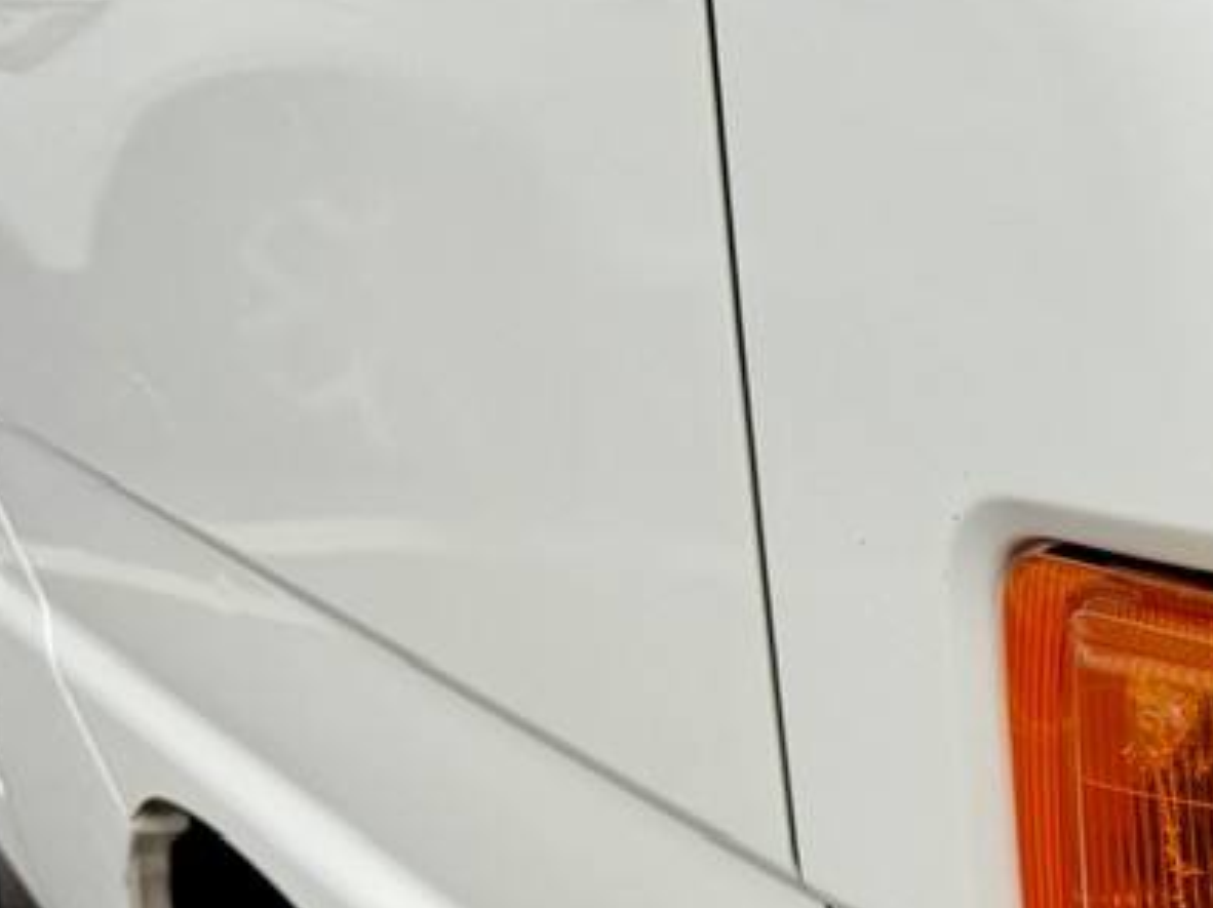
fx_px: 2732
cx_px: 1703
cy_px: 914
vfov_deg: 18.4
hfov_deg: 21.8
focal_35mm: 78
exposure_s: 1/3279
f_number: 1.78
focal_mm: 6.76
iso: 80
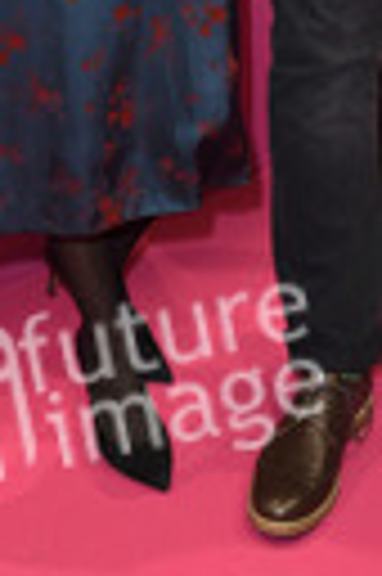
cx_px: 225
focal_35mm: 103
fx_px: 1644
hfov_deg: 13.3
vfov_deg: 17.8
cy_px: -284
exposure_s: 1/160
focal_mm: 22
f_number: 6.3
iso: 500
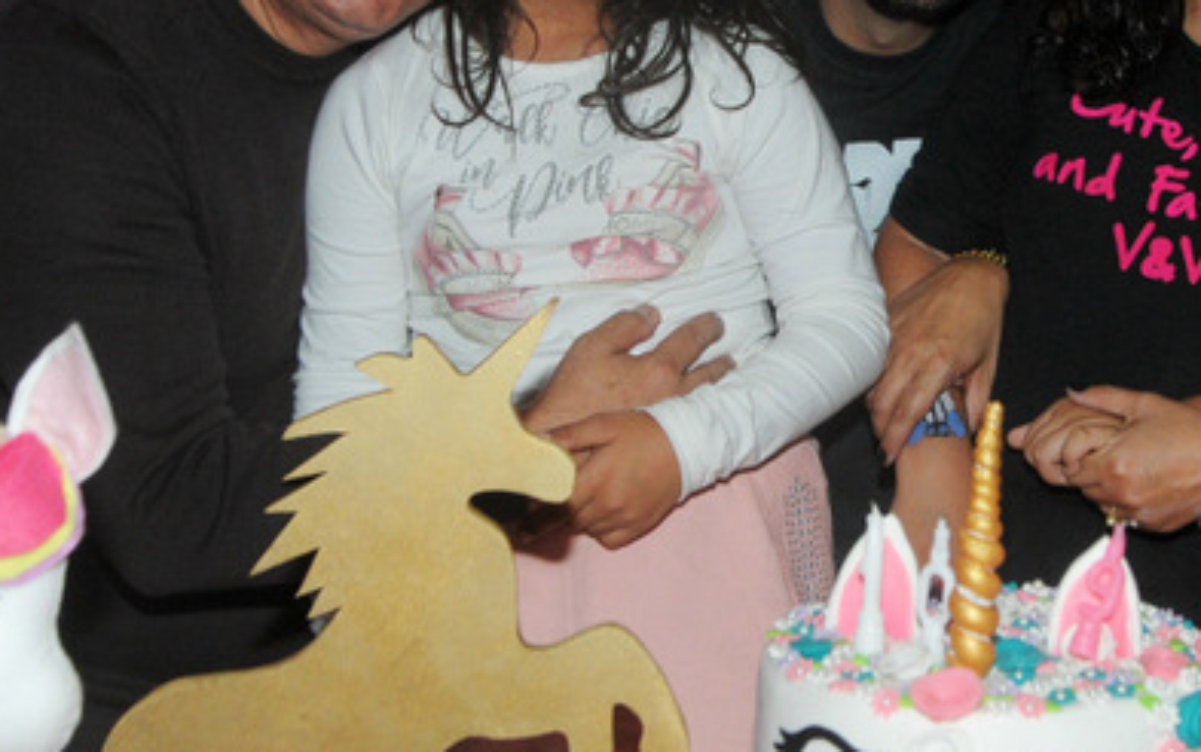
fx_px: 2849
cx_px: 917
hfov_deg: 23.5
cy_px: 266
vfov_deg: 15.0
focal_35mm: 87
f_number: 5
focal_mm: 28
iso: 640
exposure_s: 1/60
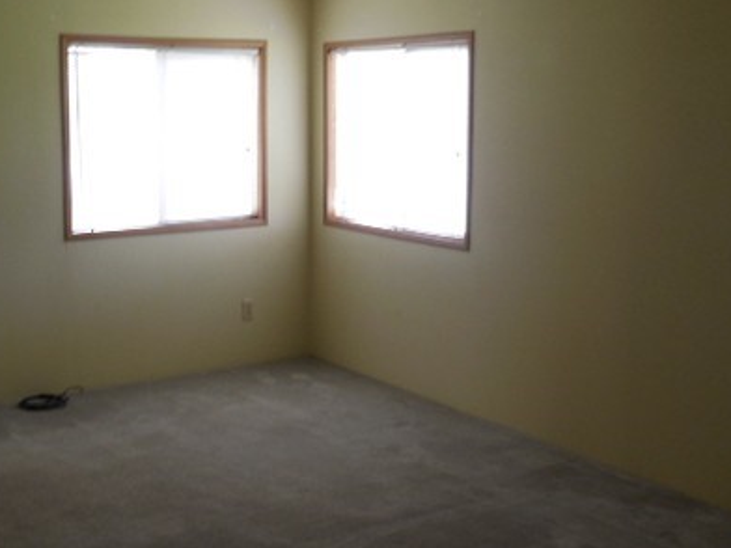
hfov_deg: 38.7
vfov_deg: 29.6
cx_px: 272
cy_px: 239
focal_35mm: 49
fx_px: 1035
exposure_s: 1/30
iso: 160
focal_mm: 5.3
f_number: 3.2
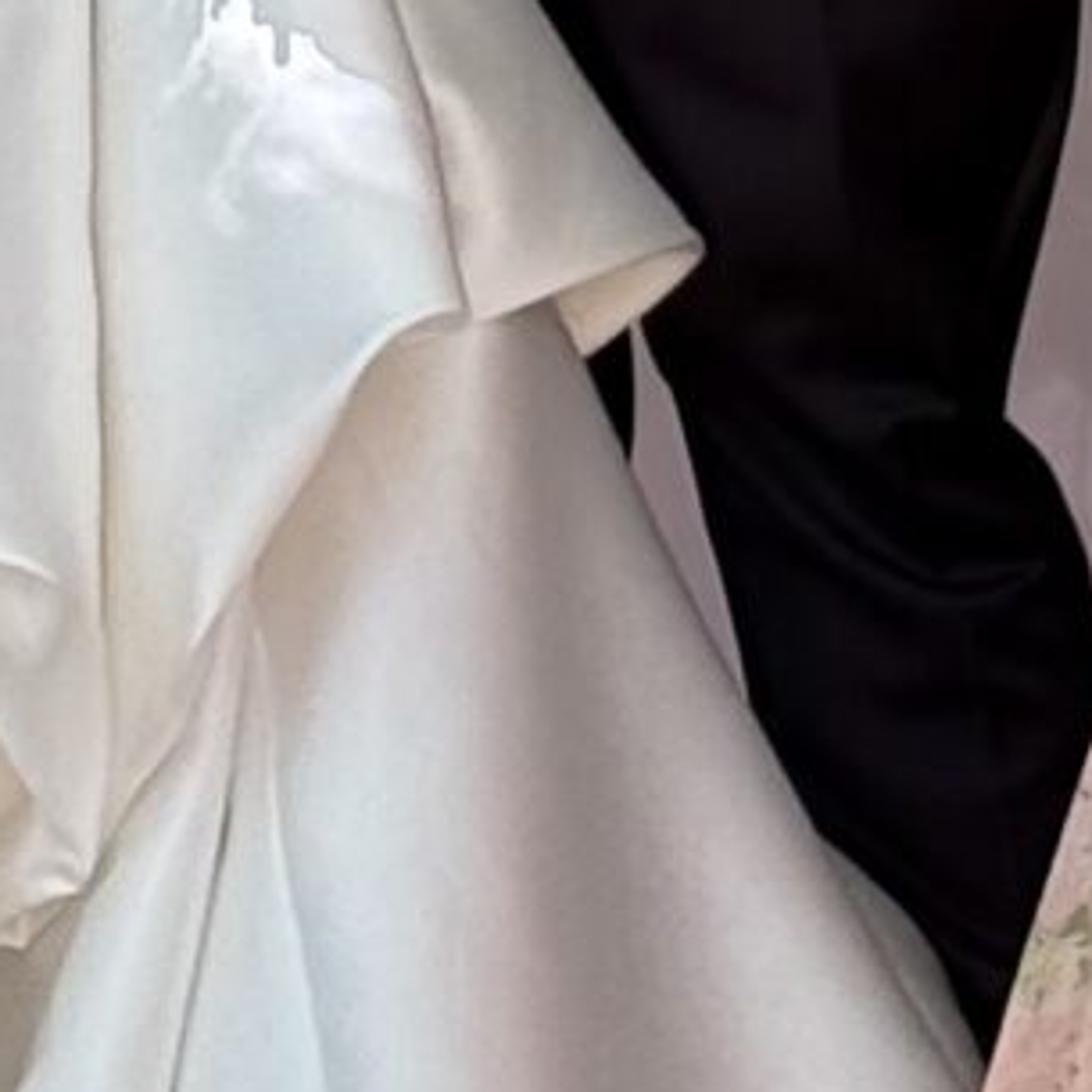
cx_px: 215
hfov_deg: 4.9
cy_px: -1411
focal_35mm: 356
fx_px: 12706
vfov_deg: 4.8
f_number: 1.78
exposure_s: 1/263
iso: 100
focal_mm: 6.76
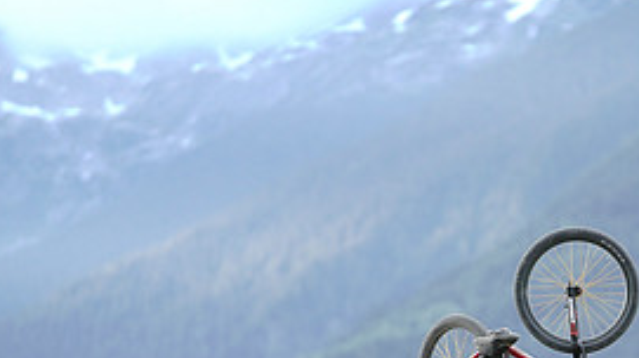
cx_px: 578
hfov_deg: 6.4
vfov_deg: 3.6
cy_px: 444
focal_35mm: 339
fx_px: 5740
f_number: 2.8
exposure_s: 1/1600
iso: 1600
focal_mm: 151
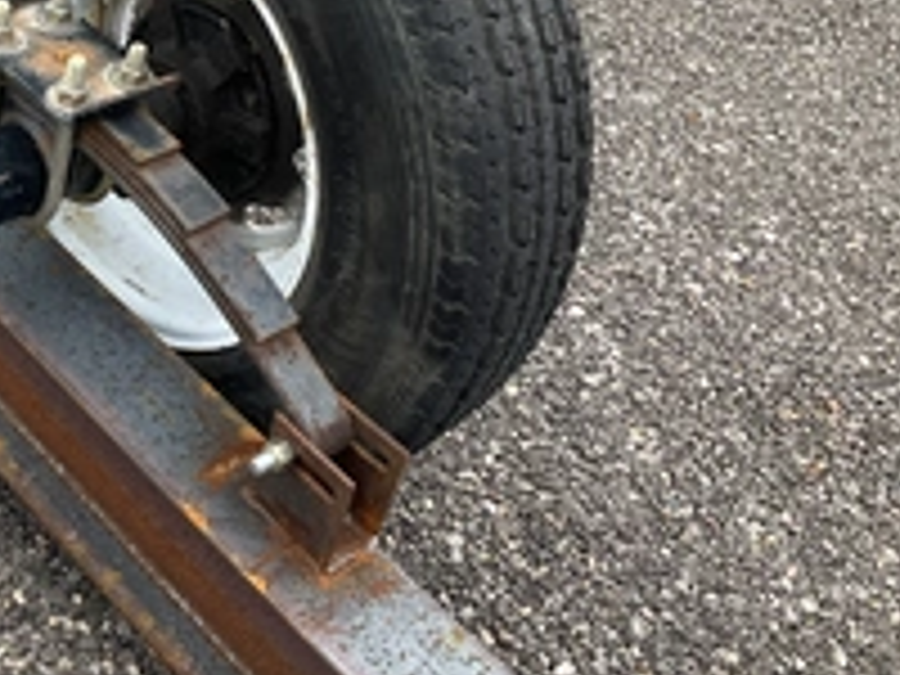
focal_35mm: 58
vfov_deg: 24.7
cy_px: 112
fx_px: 1508
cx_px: 184
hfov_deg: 32.4
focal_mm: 3
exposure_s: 1/556
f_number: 1.8
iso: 25
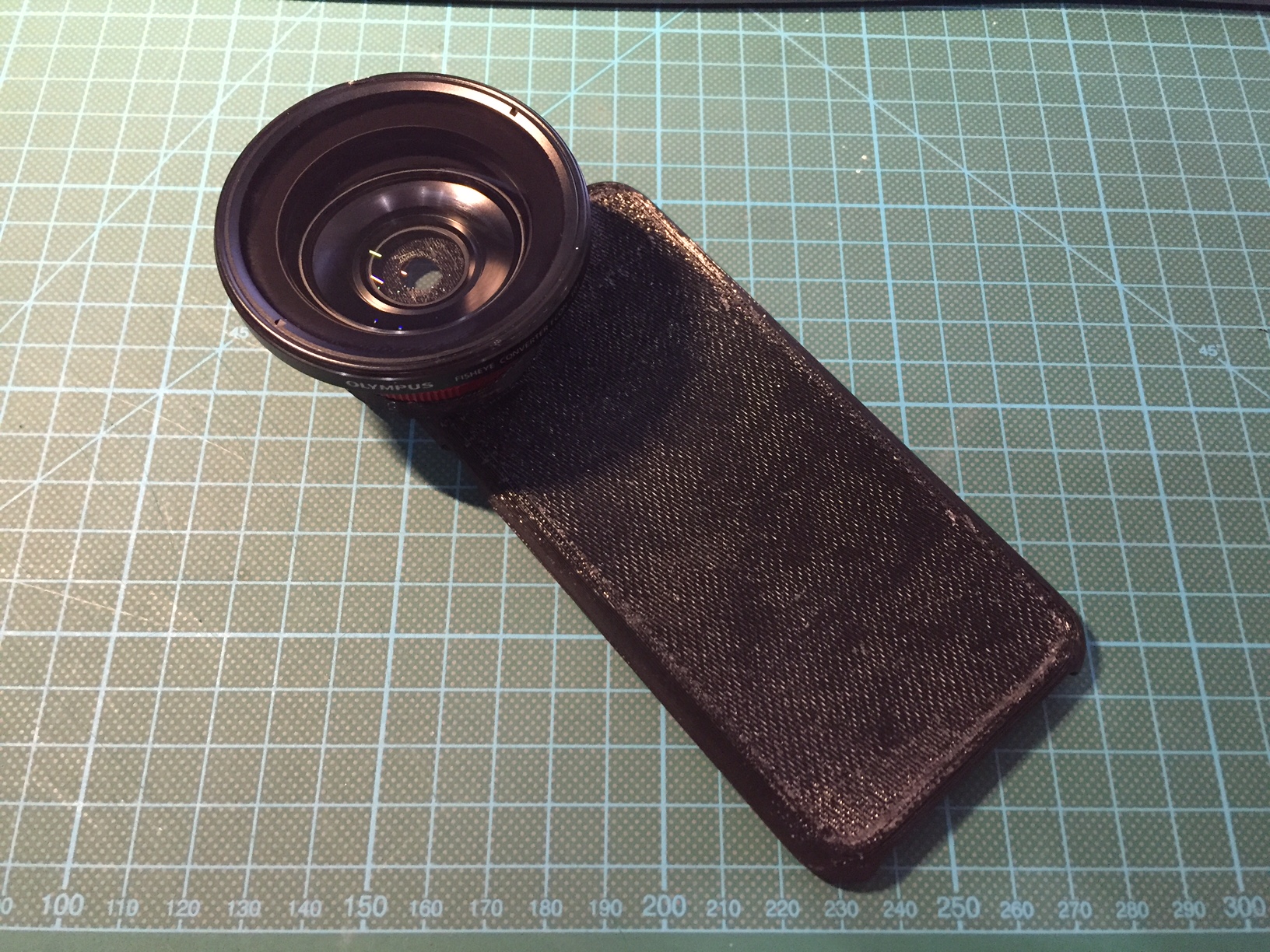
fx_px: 1064
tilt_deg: -66.3
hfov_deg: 61.7
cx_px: 635
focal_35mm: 29
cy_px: 476
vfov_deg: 48.2
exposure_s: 1/17
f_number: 2.2
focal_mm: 4.15
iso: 250
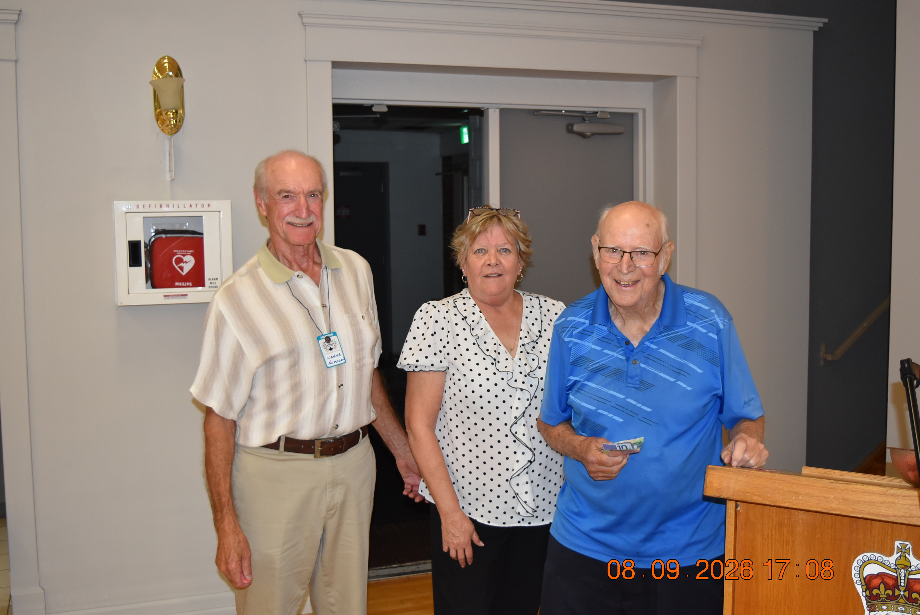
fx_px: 1036
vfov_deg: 33.1
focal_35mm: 40
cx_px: 460
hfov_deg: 47.9
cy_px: 308
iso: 800
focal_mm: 27
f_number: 4.5
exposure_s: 1/80
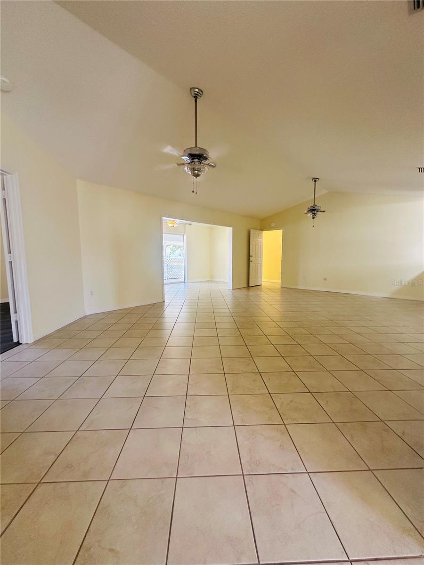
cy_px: 282
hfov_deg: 85.7
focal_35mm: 14
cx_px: 212
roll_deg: -0.6
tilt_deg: -6.1
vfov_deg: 102.1
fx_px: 229
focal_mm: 2.22
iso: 200
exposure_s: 1/60
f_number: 2.2
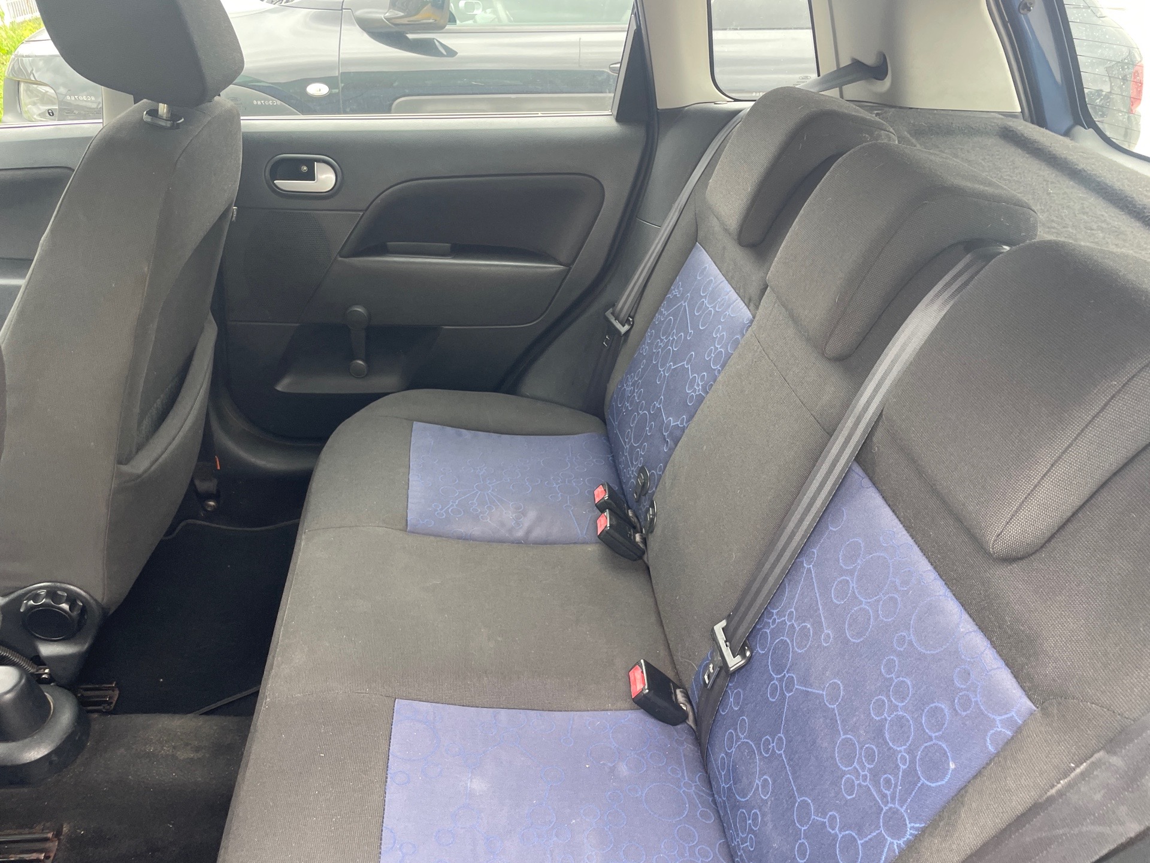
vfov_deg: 53.1
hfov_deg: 67.3
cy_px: 432
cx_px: 575
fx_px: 864
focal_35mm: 26
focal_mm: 4.2
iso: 100
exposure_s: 1/121
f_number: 1.6
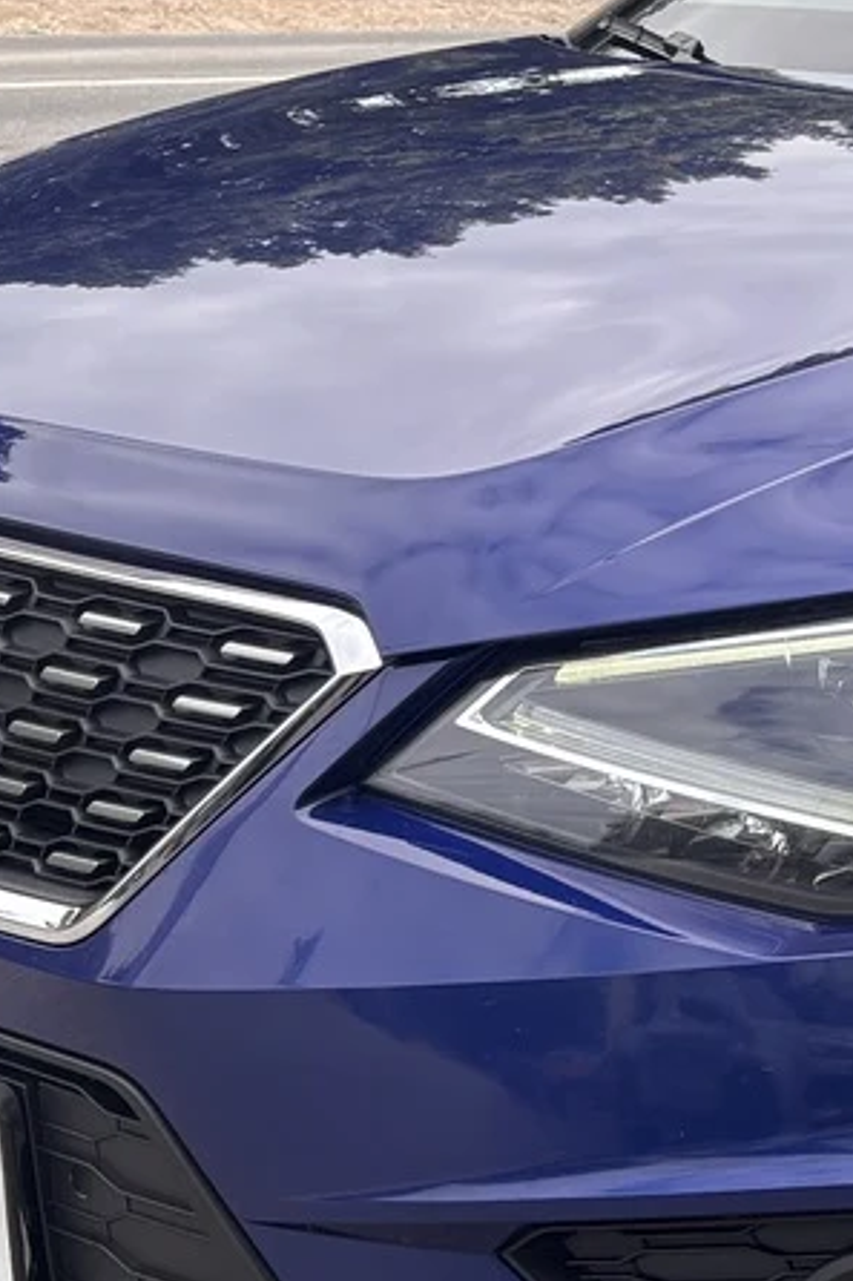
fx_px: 3450
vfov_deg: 21.0
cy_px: 707
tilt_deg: -14.0
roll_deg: -3.6
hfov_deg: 13.1
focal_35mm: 97
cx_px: 1381
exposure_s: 1/887
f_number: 1.6
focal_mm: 5.96
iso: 50
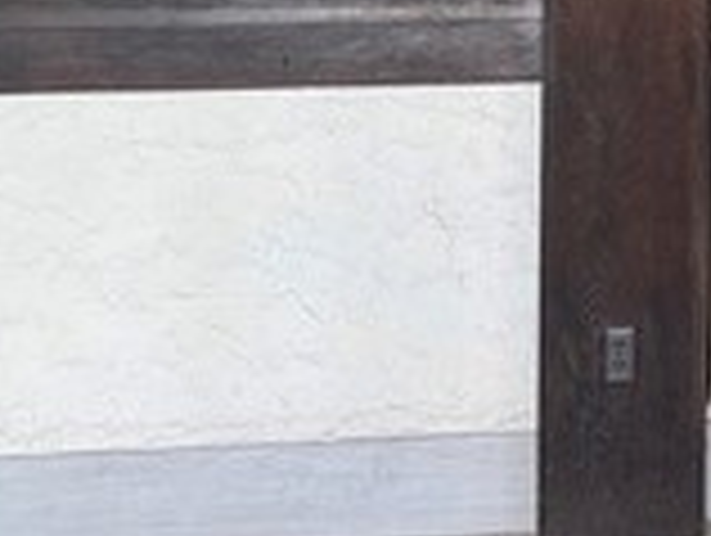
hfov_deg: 18.4
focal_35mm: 97
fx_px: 1995
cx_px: 1004
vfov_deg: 14.3
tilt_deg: -1.7
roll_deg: -0.5
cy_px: -252
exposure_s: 1/60
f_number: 1.78
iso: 125
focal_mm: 6.76
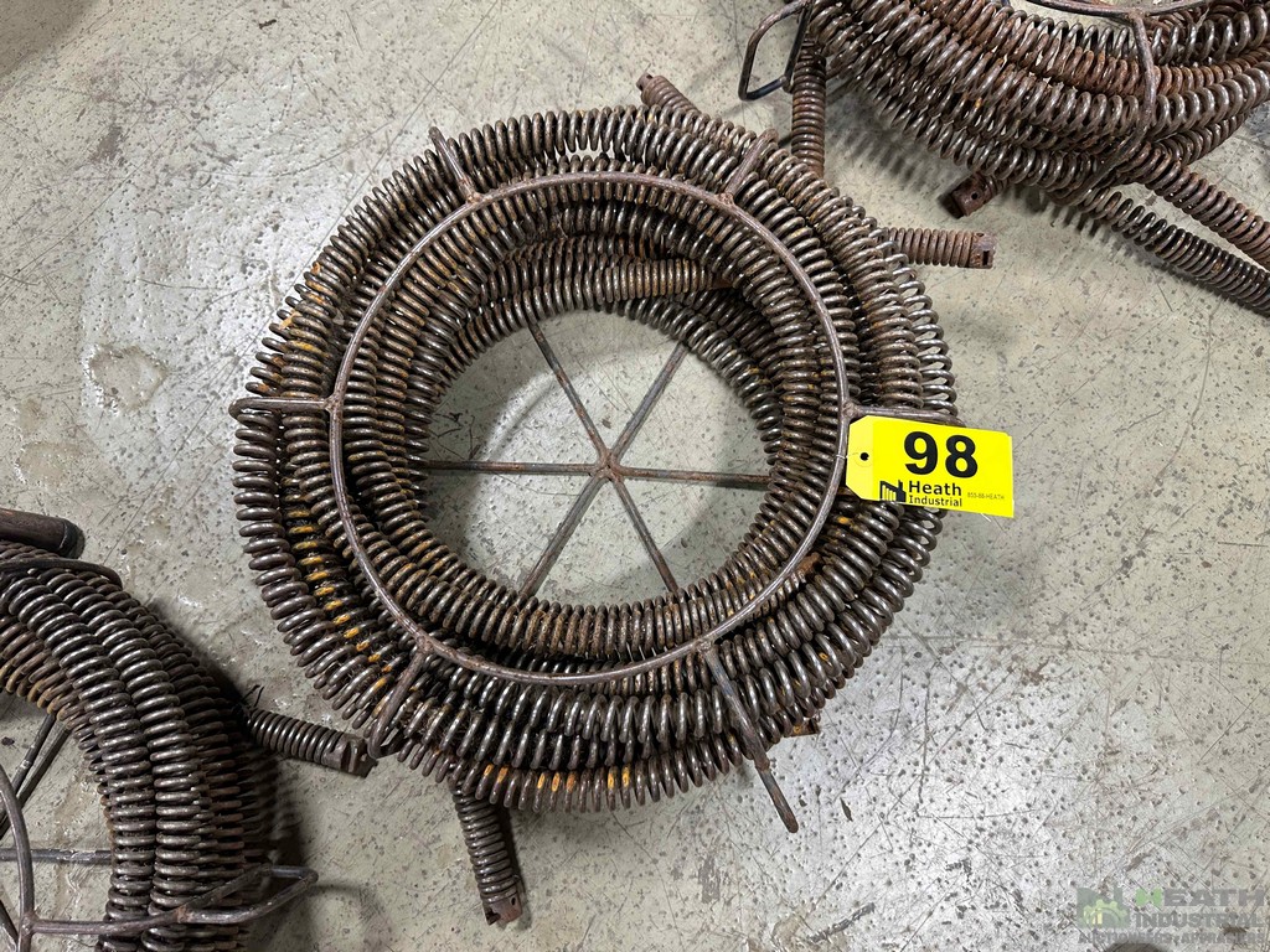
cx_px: 635
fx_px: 881
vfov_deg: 56.8
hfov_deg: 71.6
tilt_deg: -78.1
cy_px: 476
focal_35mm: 24
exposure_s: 1/60
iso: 160
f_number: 1.78
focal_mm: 6.86
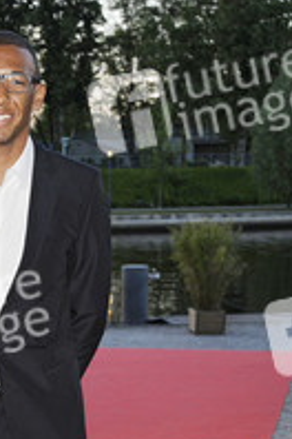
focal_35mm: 97
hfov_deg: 13.9
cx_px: 0
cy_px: 435
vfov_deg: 20.4
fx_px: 1180
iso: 500
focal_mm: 48
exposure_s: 1/200
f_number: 5.6
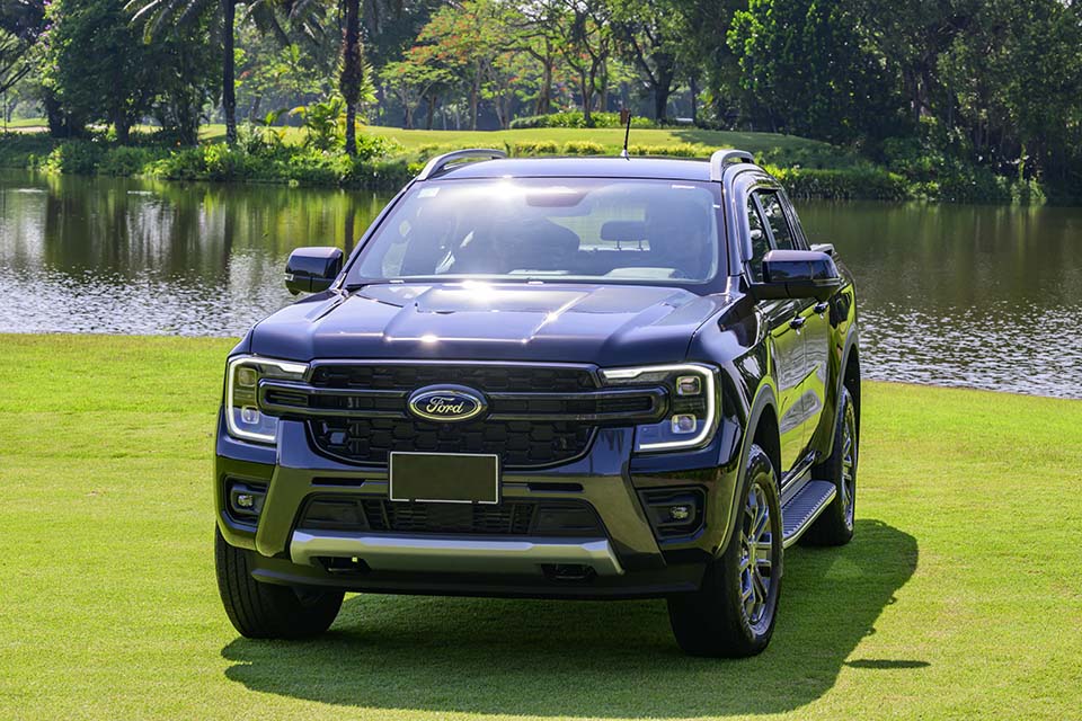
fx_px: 2494
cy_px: 360
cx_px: 541
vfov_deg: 16.5
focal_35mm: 83
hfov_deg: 24.5
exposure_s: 1/500
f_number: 9
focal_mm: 83
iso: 320
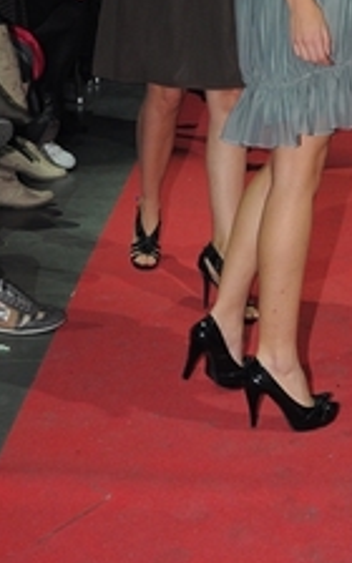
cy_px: 20
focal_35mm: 85
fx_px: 1305
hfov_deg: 15.2
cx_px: 321
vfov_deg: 23.5
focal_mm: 24
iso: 500
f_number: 7.1
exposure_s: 1/60
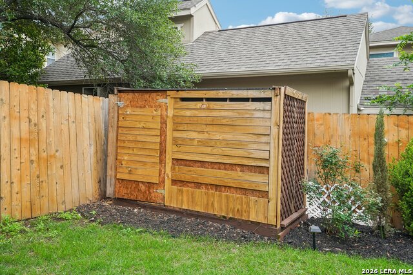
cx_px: 206
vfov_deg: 43.0
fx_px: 350
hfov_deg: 61.1
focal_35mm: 30
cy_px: 138
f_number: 8
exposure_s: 1/30
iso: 200
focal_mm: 30.5
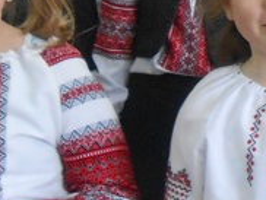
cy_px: -96
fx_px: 923
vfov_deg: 11.8
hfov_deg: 15.2
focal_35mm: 120
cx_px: 400
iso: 320
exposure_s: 1/30
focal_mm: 4.6
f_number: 3.5
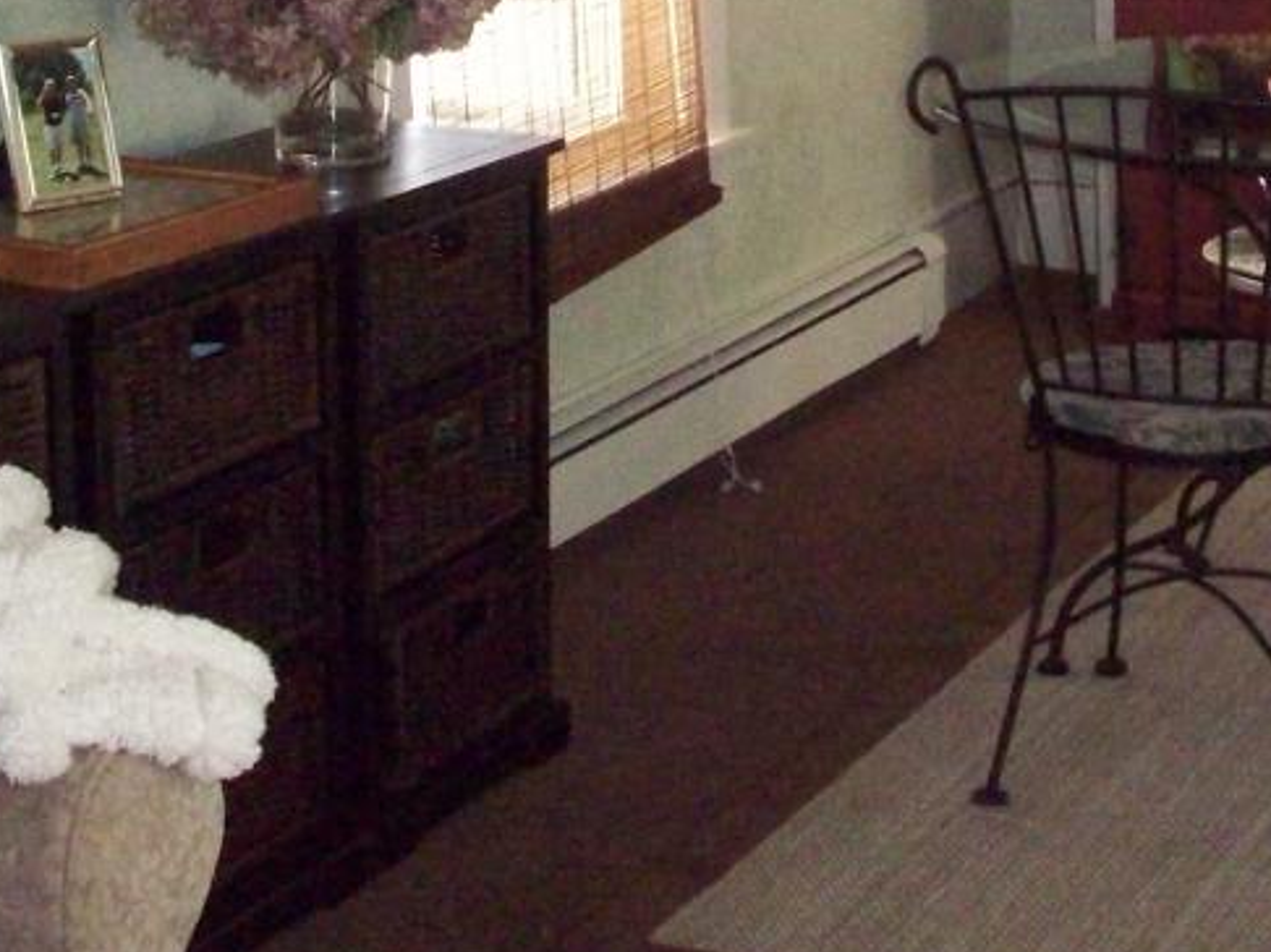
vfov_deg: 18.4
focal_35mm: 78
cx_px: 819
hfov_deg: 24.9
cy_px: -18
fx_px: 2863
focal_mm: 6.2
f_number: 2.8
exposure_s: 1/128
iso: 800
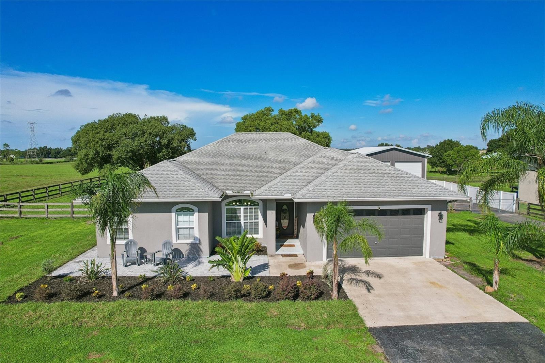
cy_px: 182
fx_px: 333
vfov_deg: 57.2
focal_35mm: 22
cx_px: 272
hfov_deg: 78.6
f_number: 2.8
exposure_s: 1/4000
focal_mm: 8.4
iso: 120
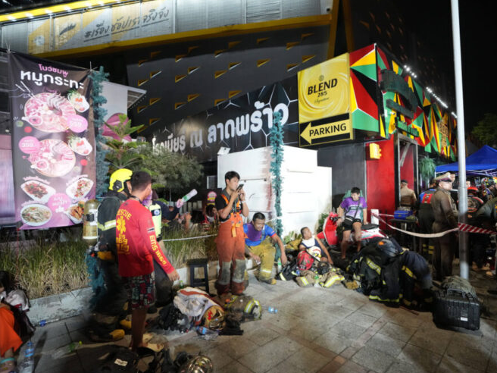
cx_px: 266
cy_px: 183
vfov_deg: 71.6
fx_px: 258
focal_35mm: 18
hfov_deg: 87.6
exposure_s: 1/200
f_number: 3.2
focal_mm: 16
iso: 5000
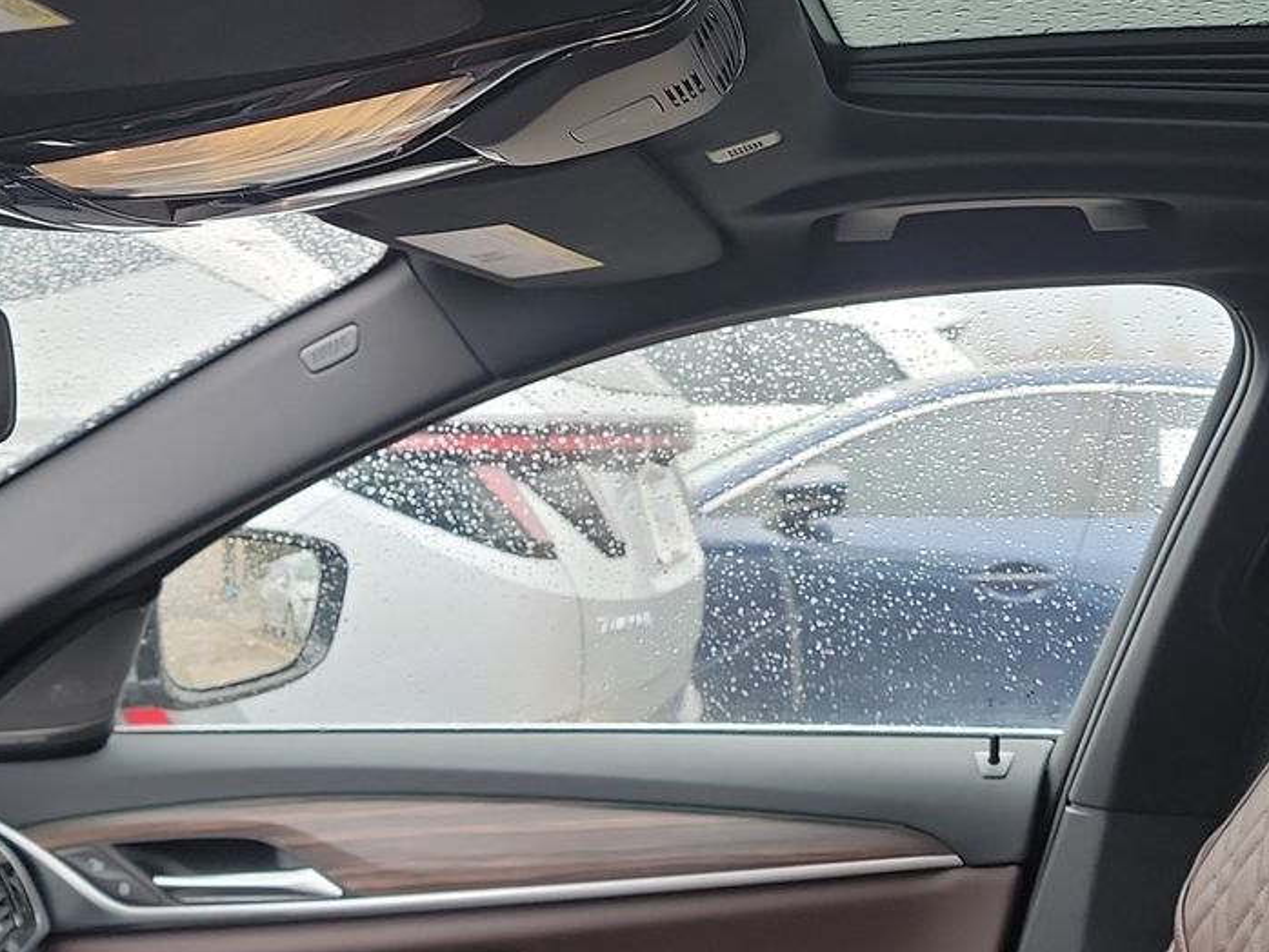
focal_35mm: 55
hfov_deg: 34.7
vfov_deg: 26.3
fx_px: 2017
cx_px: 807
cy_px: 242
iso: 89
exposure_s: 1/59
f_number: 1.8
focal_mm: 6.7
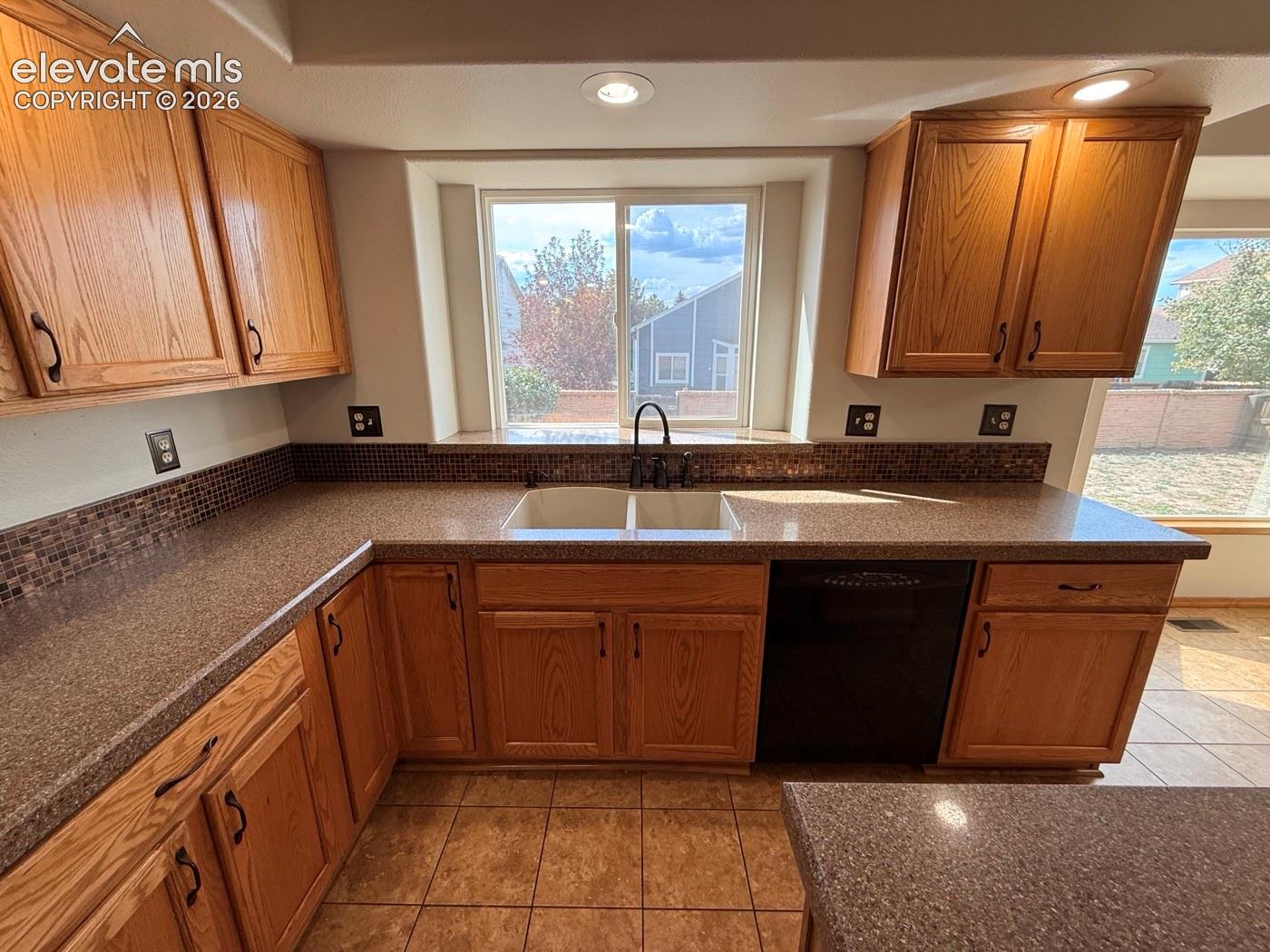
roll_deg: +0.2
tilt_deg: -15.3
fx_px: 514
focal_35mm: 14
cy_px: 476
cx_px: 635
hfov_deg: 102.1
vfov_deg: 85.7
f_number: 2.2
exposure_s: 1/120
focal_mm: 2.22
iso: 80
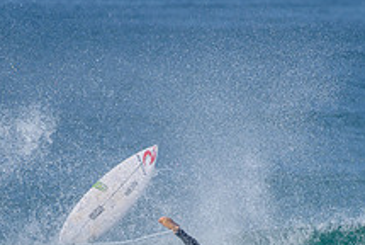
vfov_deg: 1.0
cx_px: 188
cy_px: 283
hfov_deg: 1.5
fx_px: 13665
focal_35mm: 1346
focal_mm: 500
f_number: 5.6
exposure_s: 1/2000
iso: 160
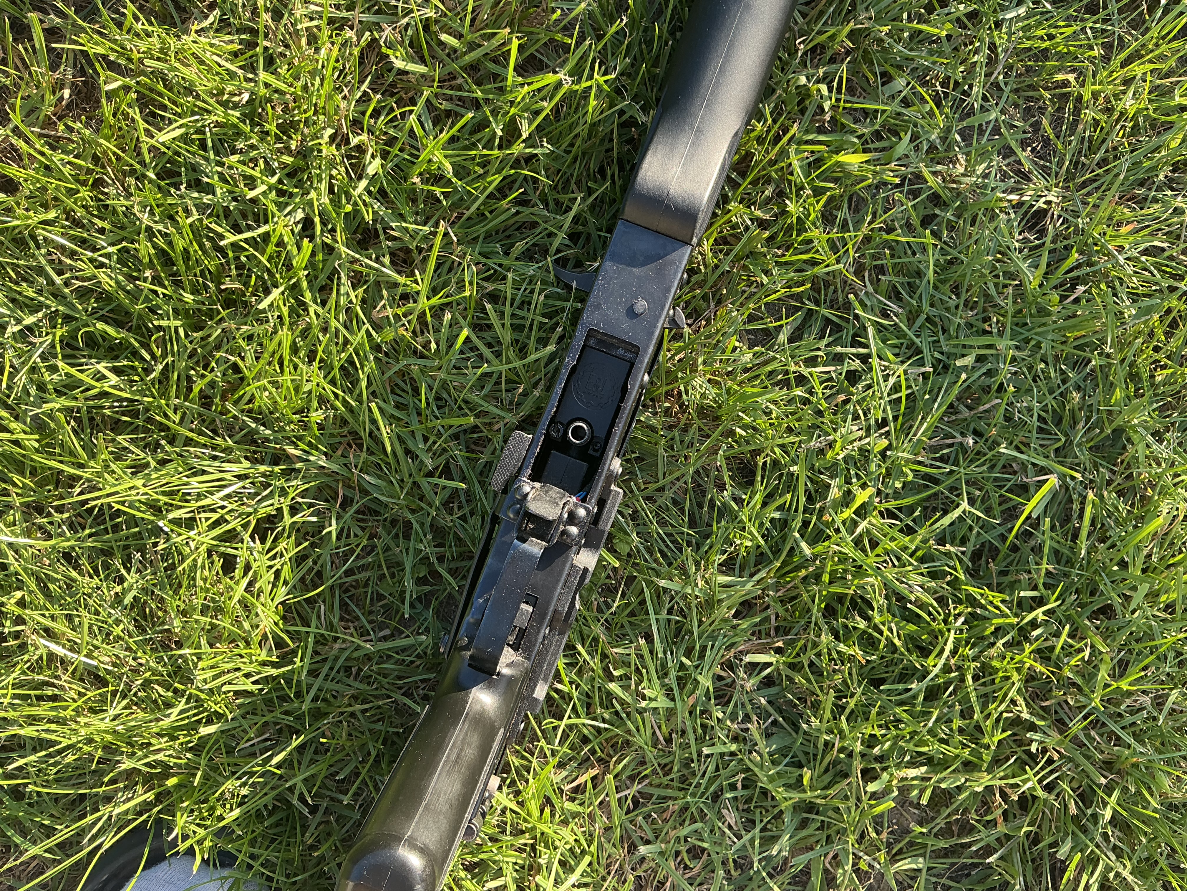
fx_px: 994
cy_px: 446
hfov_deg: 61.7
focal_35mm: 29
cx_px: 594
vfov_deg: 48.2
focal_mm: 3
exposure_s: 1/125
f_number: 1.8
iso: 20
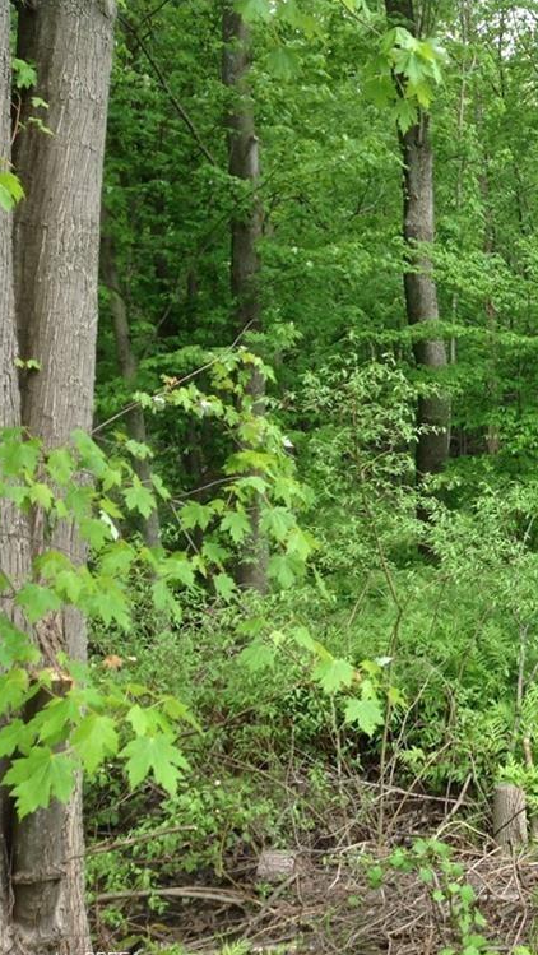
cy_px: 485
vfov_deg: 39.8
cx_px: 641
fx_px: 1317
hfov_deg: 21.5
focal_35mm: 52
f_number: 2.4
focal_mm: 4.28
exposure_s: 1/312
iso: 50
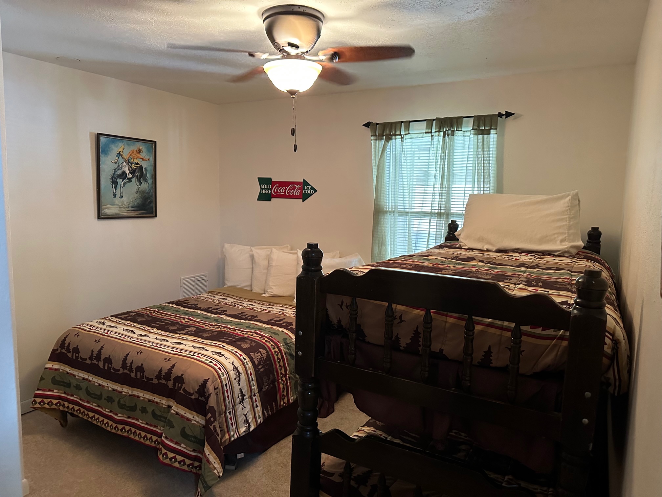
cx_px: 331
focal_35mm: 24
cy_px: 248
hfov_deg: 71.6
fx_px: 459
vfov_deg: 56.8
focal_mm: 6.86
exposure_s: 1/40
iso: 640
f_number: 1.78
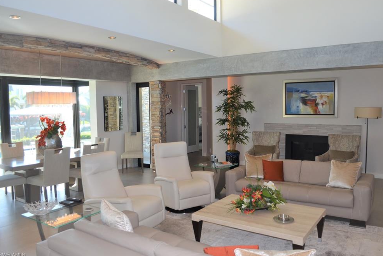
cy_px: 126
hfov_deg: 65.5
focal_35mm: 28
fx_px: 298
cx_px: 197
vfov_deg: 46.4
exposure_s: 1/125
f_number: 3.5
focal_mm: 18
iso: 280
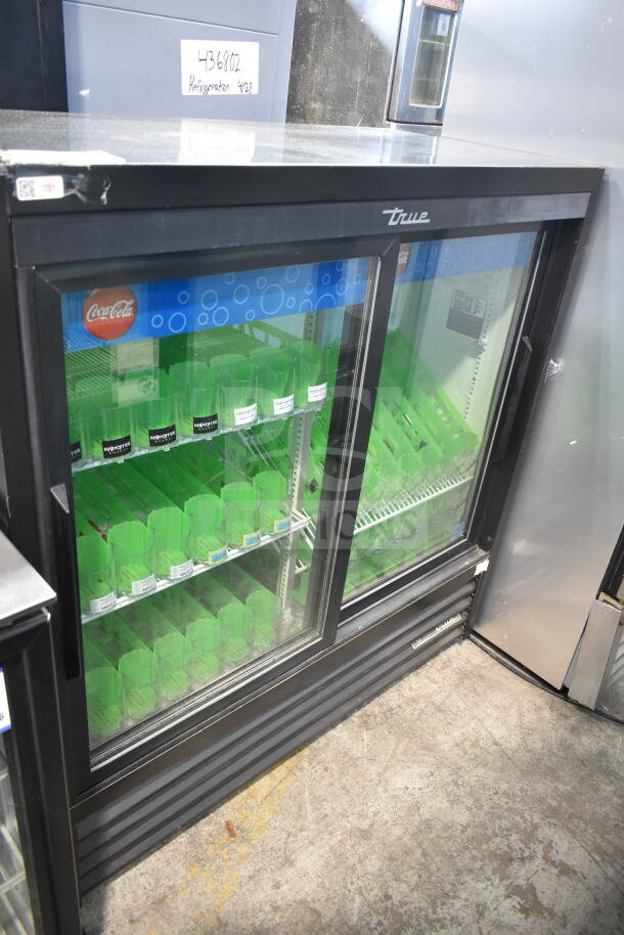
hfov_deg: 48.0
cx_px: 312
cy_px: 468
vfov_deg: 67.4
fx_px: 701
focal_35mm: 27
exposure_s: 1/30
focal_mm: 18
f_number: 3.5
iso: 1800
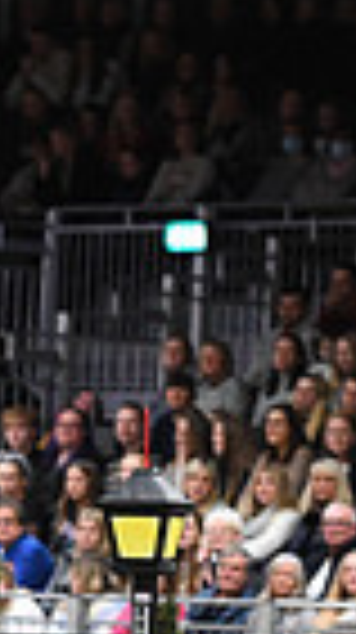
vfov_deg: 3.9
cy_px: 526
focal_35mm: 559
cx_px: -897
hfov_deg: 2.1
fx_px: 9409
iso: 5000
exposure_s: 1/800
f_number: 3.5
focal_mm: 130
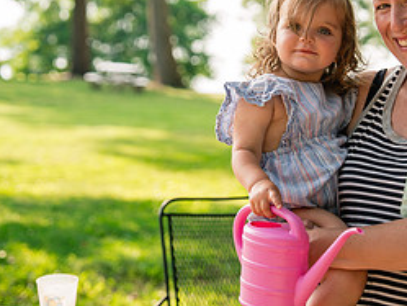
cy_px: 142
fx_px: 1447
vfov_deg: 12.1
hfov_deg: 15.9
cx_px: 297
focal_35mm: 123
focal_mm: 55
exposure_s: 1/500
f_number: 2.8
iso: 250
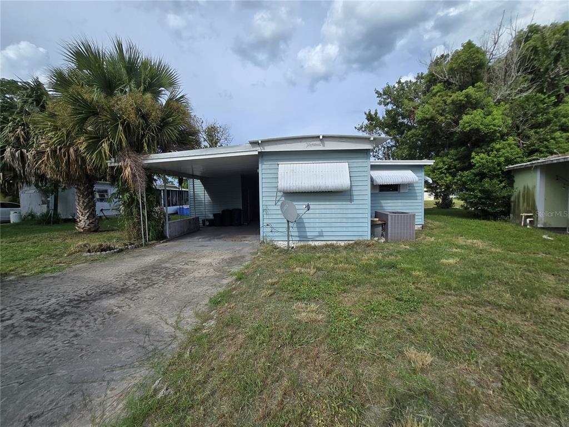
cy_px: 214
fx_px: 214
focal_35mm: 13
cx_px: 284
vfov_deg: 89.9
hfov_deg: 106.2
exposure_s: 1/2737
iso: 50
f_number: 2.2
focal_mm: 2.2
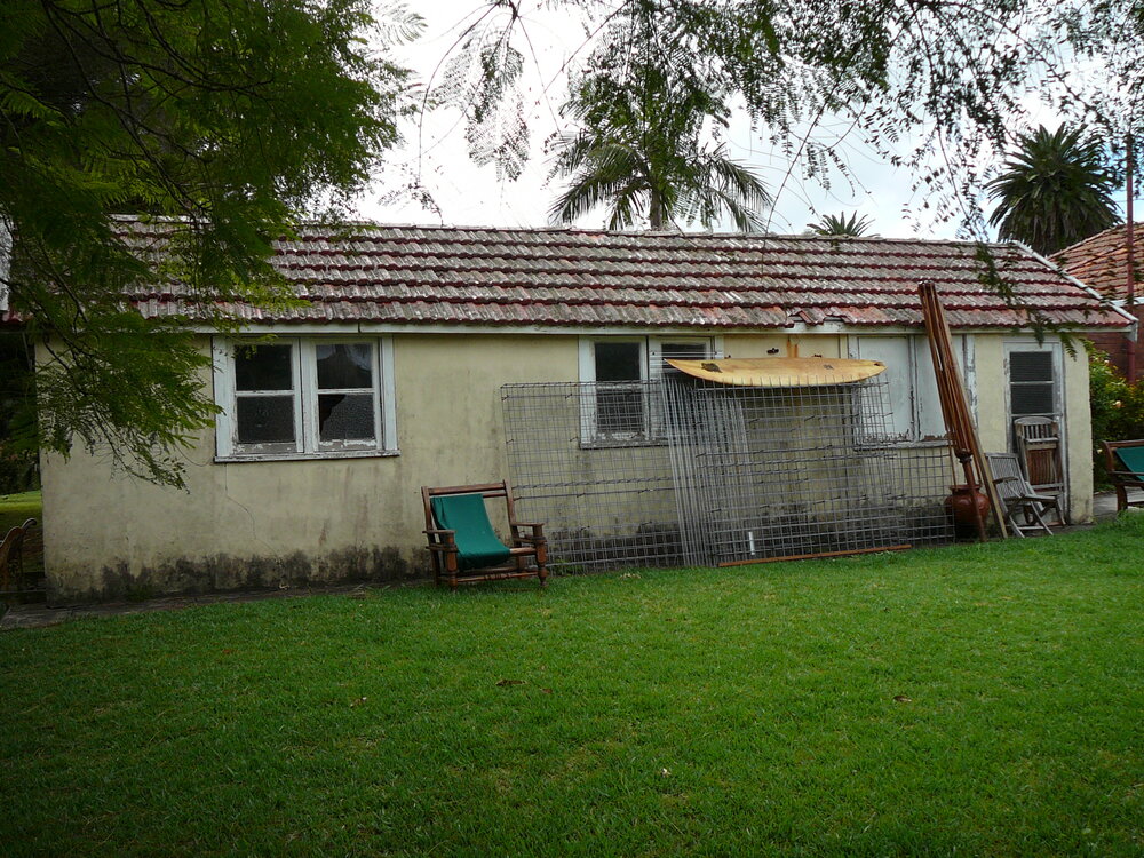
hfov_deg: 52.6
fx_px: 1157
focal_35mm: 35
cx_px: 572
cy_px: 429
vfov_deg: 40.7
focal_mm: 5.2
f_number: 2.8
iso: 80
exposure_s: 1/640
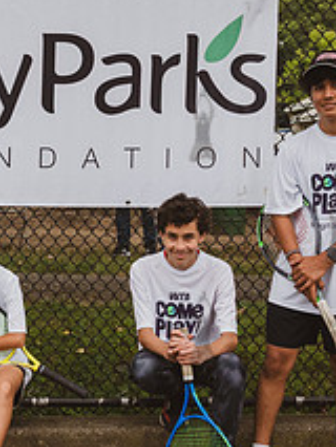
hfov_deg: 16.3
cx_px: -72
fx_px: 1125
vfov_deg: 22.5
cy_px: 255
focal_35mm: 87
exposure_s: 1/2000
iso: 1000
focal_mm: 31
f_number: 6.3
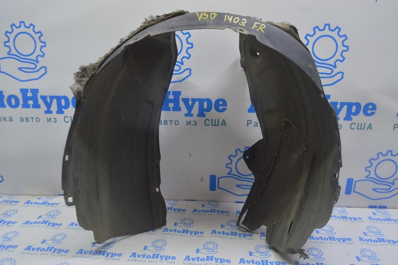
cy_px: 132
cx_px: 199
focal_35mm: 30
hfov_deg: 62.0
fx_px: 331
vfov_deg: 43.5
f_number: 5.6
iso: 400
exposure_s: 1/20
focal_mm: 20
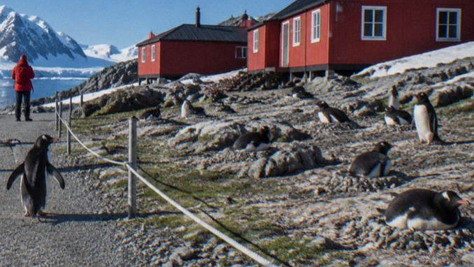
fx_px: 679
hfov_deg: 37.8
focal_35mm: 54
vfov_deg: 22.2
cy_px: 120
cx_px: 138
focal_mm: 35
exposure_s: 1/80
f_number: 11
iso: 200
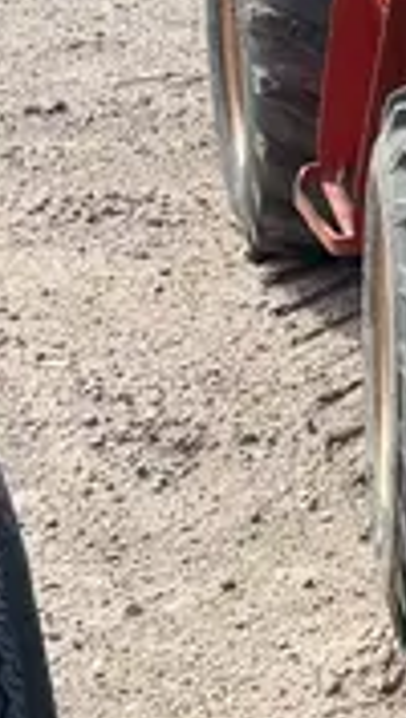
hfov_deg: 9.4
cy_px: -34
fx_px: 2232
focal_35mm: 117
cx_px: 930
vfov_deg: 17.8
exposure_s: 1/2132
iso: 32
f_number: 1.6
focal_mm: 4.2
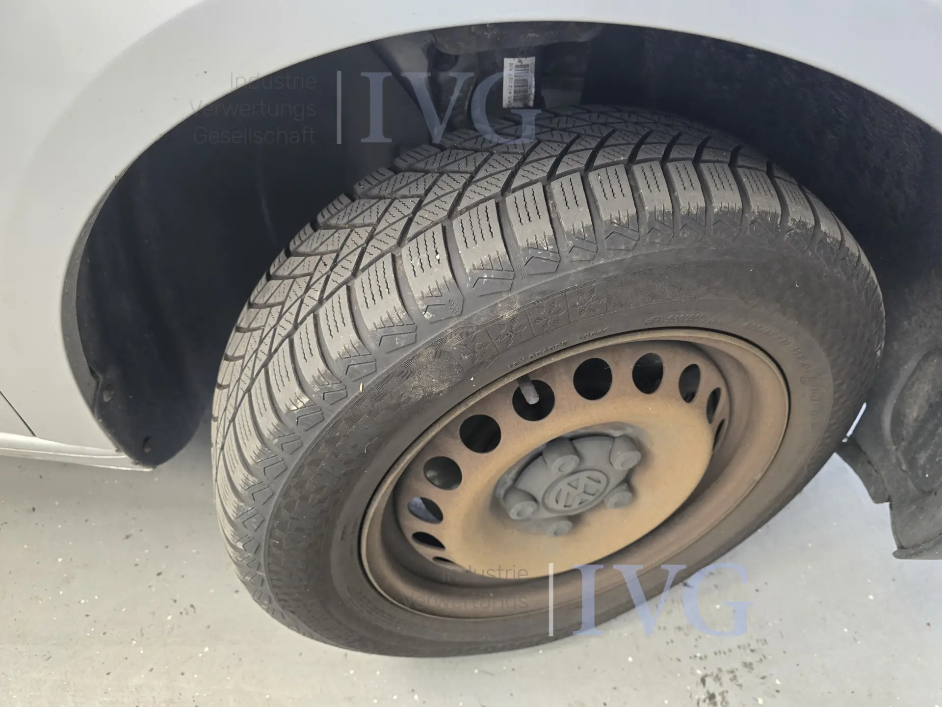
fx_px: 626
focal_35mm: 23
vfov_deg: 58.9
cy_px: 354
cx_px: 471
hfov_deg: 73.9
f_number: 1.7
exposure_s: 1/100
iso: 500
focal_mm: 6.3
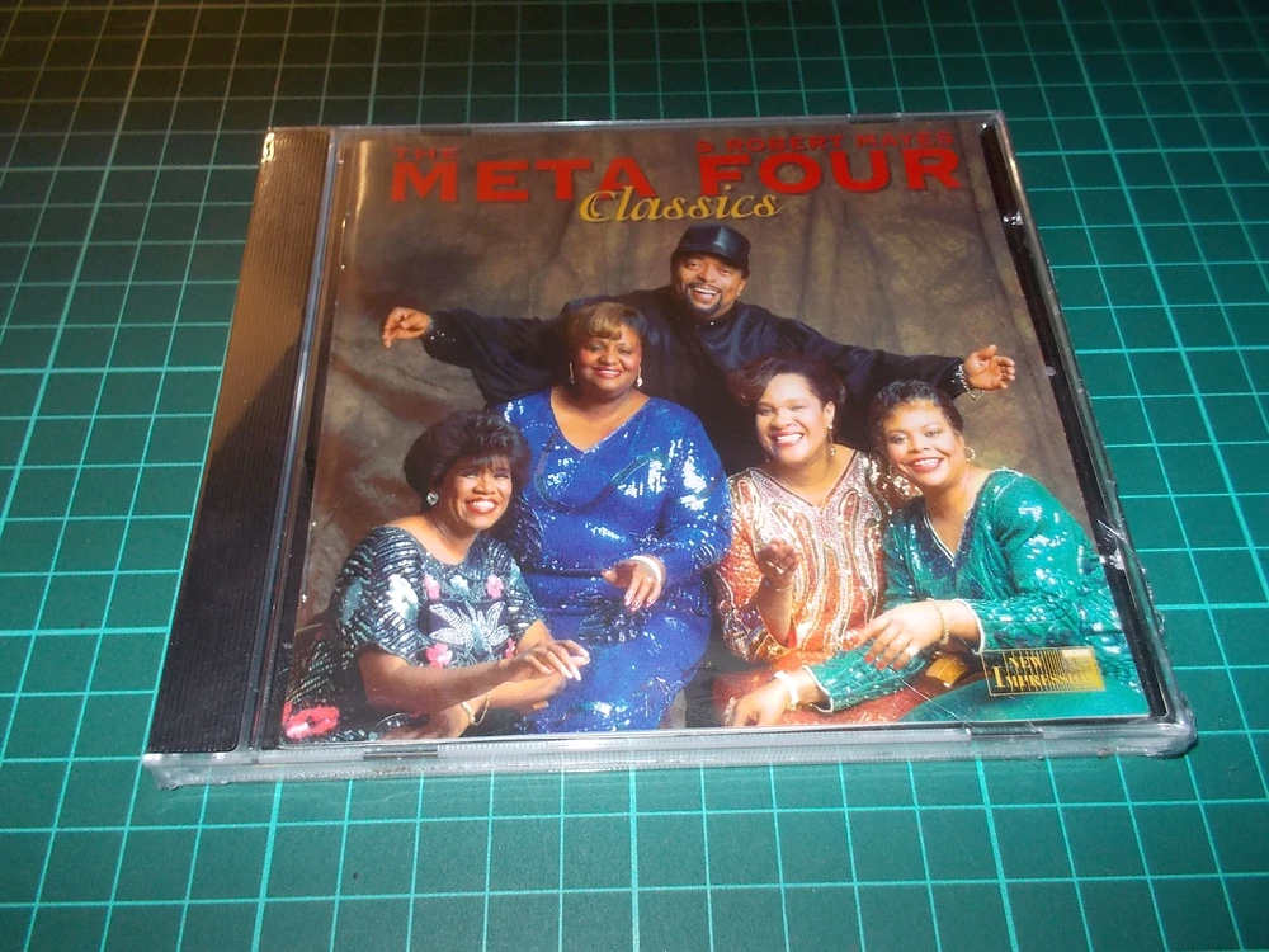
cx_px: 634
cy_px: 476
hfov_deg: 61.7
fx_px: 1063
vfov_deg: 48.2
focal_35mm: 29
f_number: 3.3
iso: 200
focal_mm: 4.1
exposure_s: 1/30
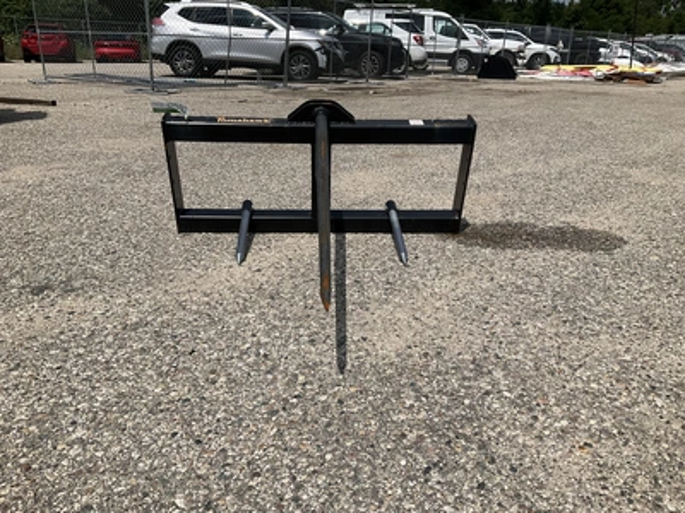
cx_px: 342
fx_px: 574
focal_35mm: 29
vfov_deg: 48.2
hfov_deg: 61.7
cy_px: 256
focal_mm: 3
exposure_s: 1/4785
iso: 25
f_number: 1.8
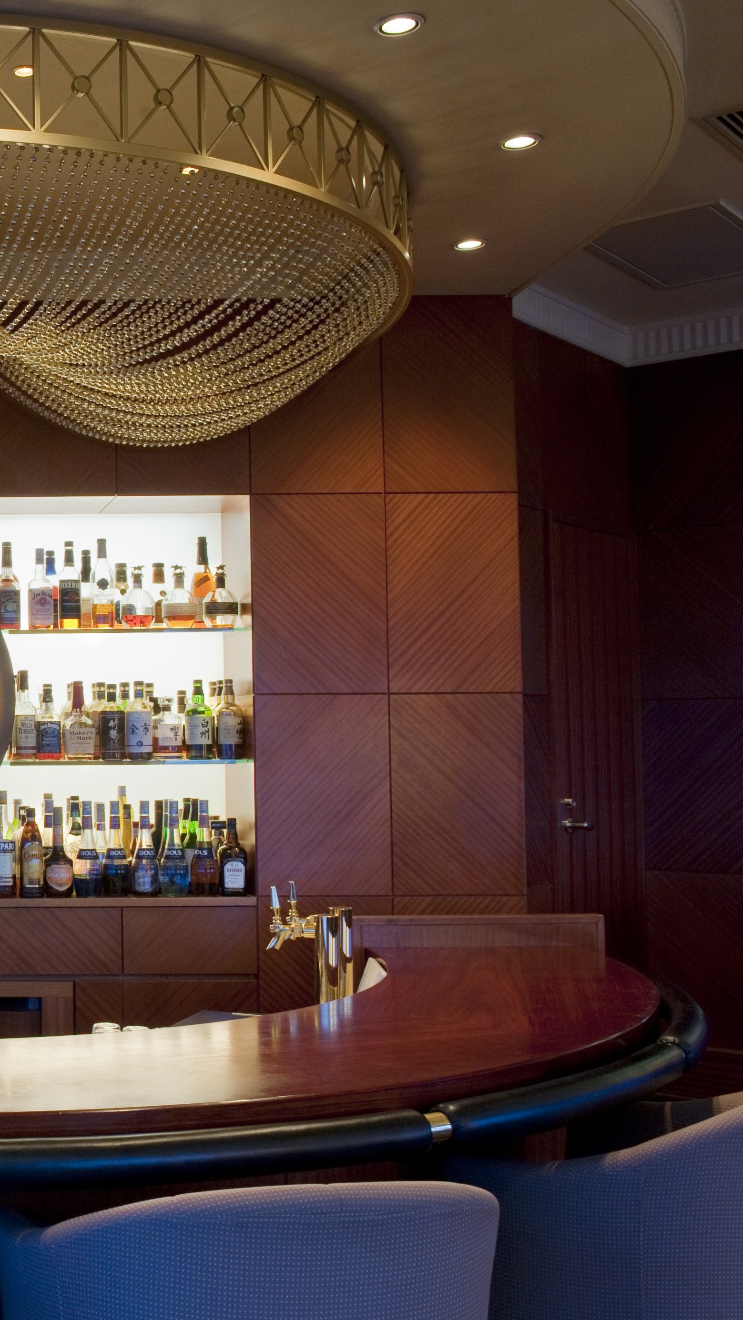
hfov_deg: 23.8
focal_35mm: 45
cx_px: -188
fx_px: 1576
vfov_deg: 45.5
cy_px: 664
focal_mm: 28
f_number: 11
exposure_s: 3
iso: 400
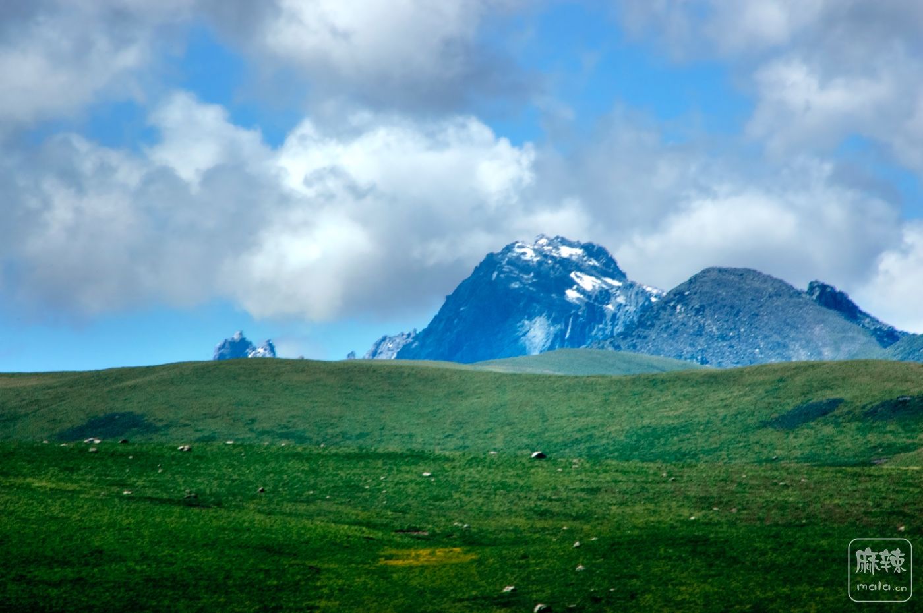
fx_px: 7683
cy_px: 306
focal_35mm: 300
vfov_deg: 4.6
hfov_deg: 6.9
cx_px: 462
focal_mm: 200
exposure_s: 1/60
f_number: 20
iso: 250
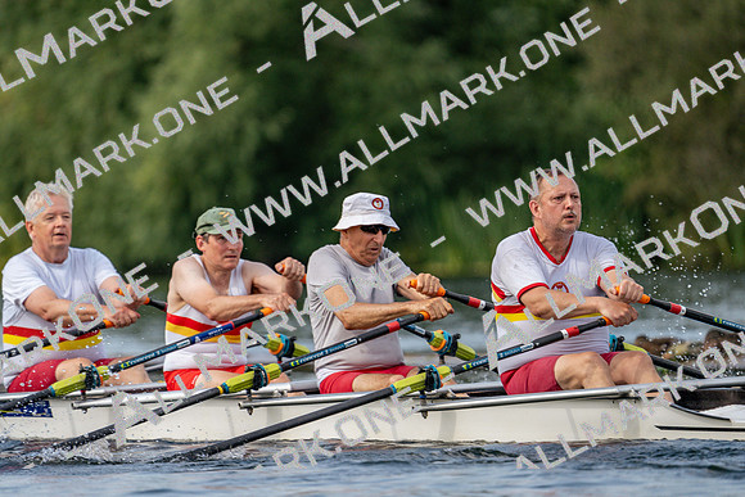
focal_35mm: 535
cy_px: 248
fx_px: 11074
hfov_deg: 3.9
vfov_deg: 2.6
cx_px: 372
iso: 500
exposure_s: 1/1600
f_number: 6.3
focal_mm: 535
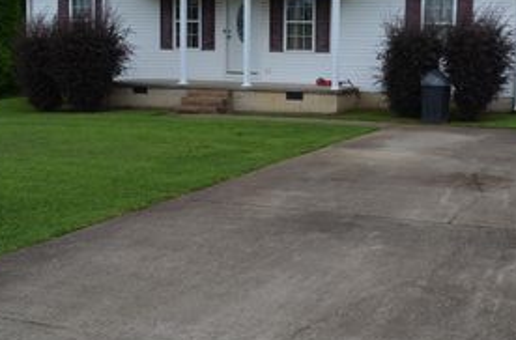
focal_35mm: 49
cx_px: 380
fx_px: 700
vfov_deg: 27.1
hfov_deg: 39.5
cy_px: 107
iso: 200
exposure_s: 1/200
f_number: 8
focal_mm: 18
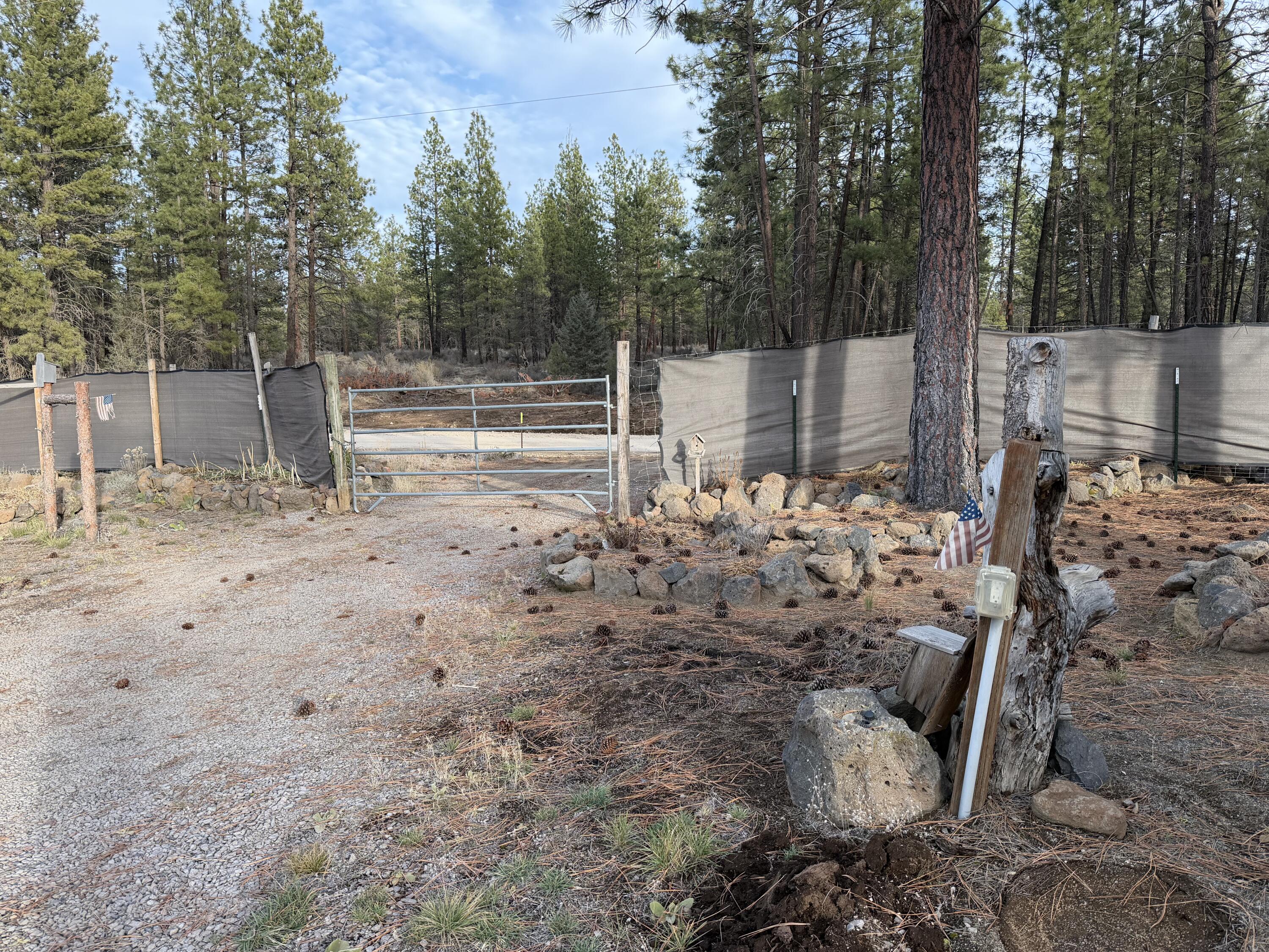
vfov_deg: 56.8
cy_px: 476
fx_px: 880
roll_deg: +1.6
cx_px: 634
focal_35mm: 24
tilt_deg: -8.6
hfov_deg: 71.6
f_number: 1.78
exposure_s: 1/967
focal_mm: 6.76
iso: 100
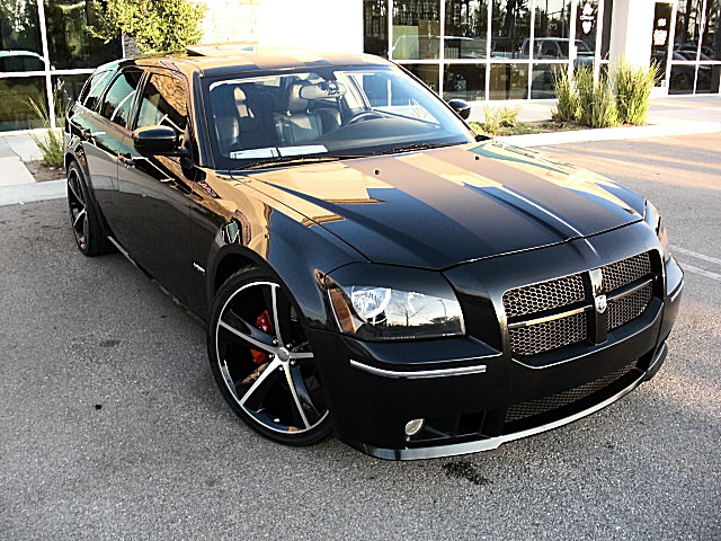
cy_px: 270
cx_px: 360
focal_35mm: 36
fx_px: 750
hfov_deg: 51.4
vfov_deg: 39.7
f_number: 2.8
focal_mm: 6.3
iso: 100
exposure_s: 1/125
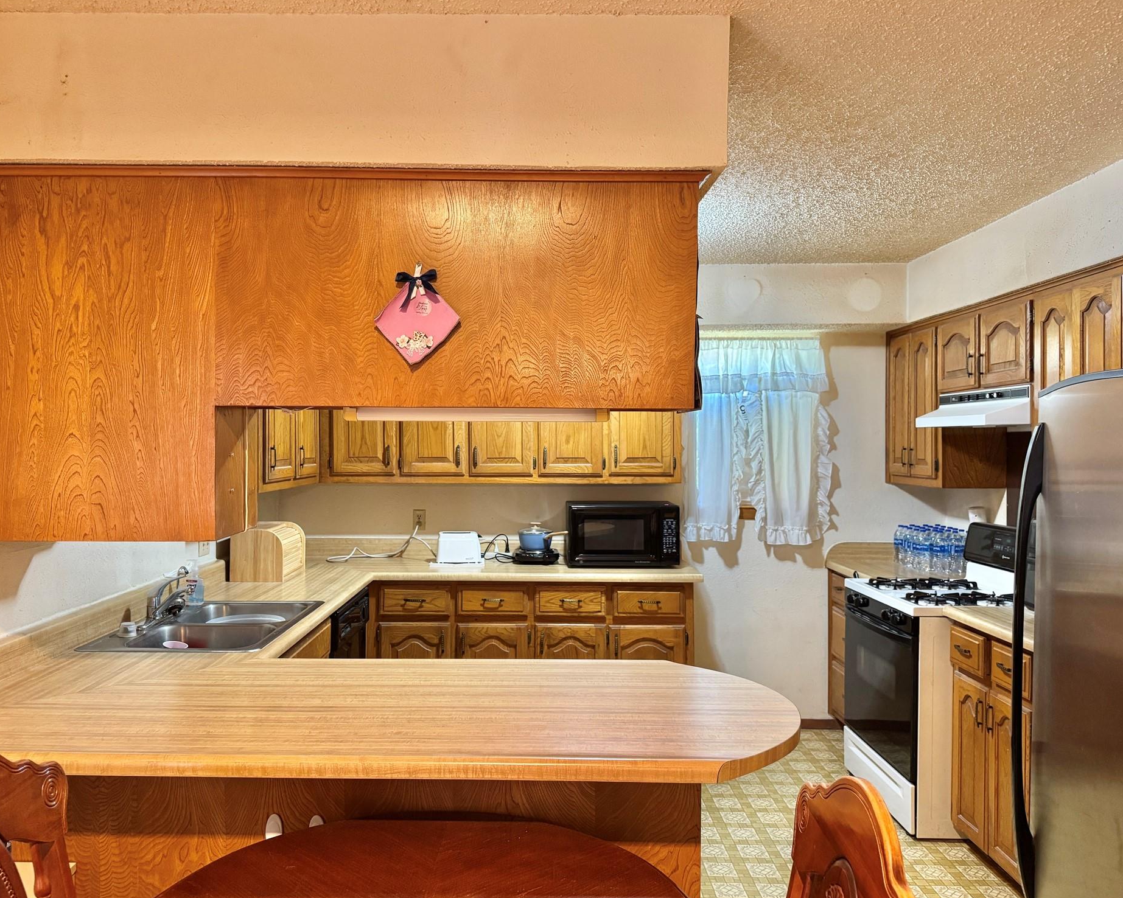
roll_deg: +0.5
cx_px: 520
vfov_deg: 54.9
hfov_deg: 65.9
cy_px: 452
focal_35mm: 26
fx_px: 864
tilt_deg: -1.0
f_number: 1.78
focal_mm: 6.76
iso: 500
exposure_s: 1/60
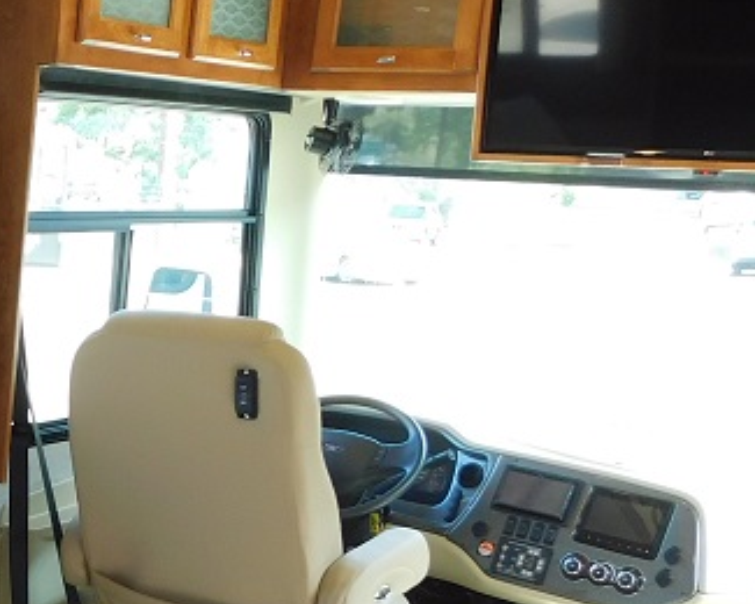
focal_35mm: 69
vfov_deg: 21.9
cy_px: 483
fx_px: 1542
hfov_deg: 23.1
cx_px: -323
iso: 125
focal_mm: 4
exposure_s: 1/40
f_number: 3
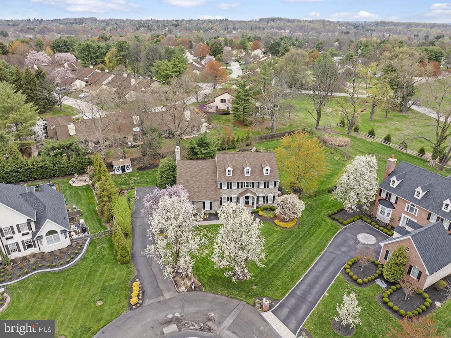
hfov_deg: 71.6
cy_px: 169
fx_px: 313
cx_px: 226
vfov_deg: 56.8
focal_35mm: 24
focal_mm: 12.29
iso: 100
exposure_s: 1/120
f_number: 4.5
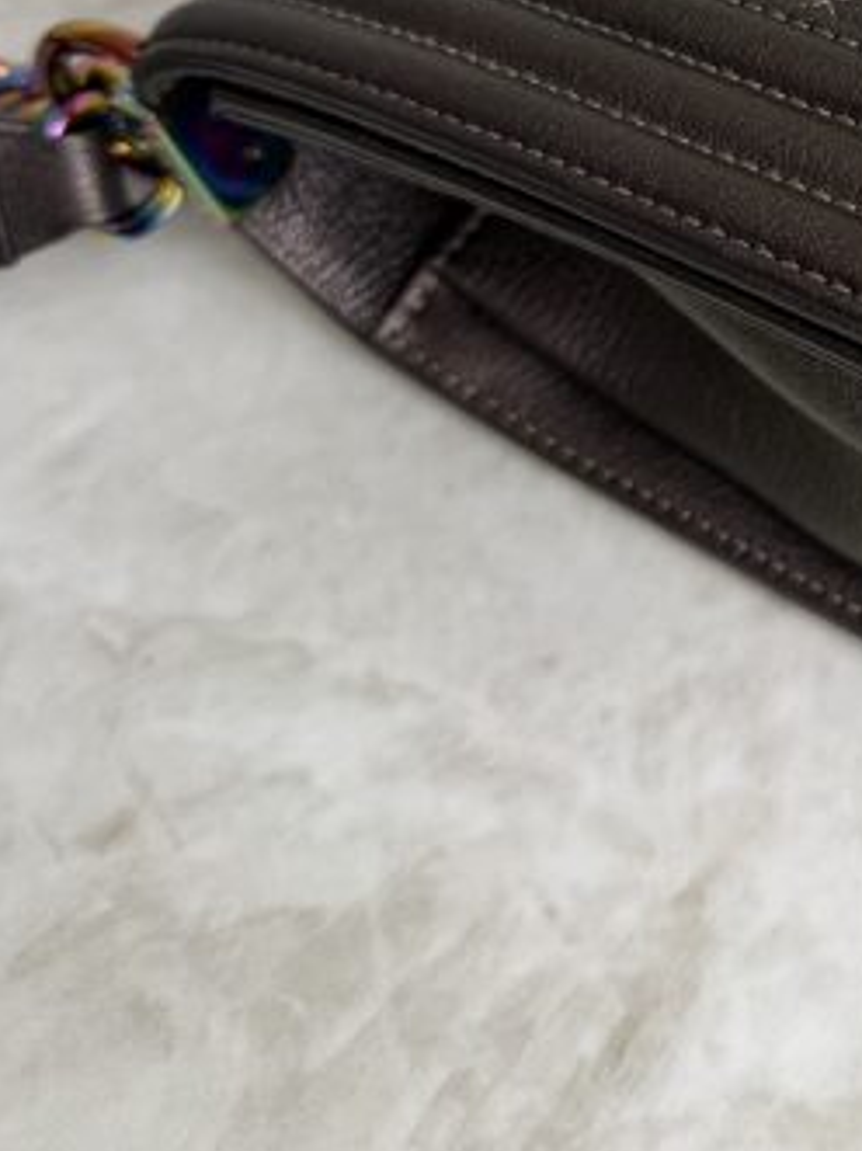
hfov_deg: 23.3
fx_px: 1927
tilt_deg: -49.3
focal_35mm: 58
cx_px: 1008
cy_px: -45
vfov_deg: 30.5
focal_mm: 6.76
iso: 50
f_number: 1.78
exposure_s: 1/120
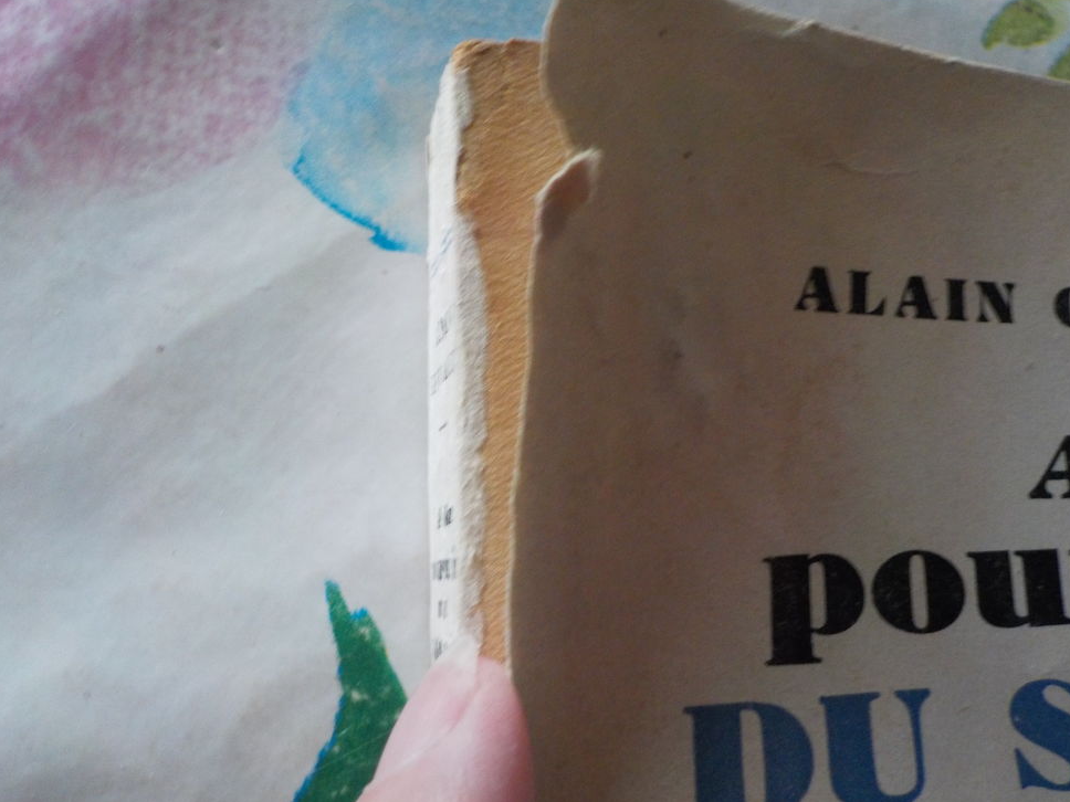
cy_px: 391
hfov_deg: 58.4
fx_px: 958
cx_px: 532
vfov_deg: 45.4
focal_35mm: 31
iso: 400
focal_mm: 4.1
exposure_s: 1/15
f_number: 3.3
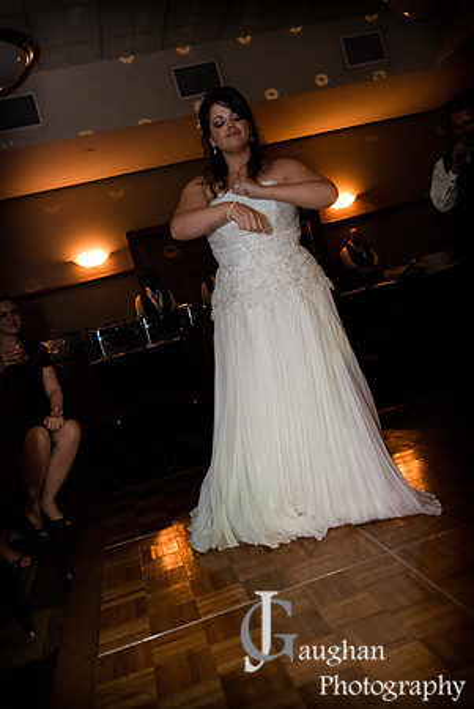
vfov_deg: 61.9
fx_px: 591
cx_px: 237
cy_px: 354
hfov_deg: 43.7
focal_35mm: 30
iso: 640
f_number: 2.8
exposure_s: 1/60
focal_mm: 20
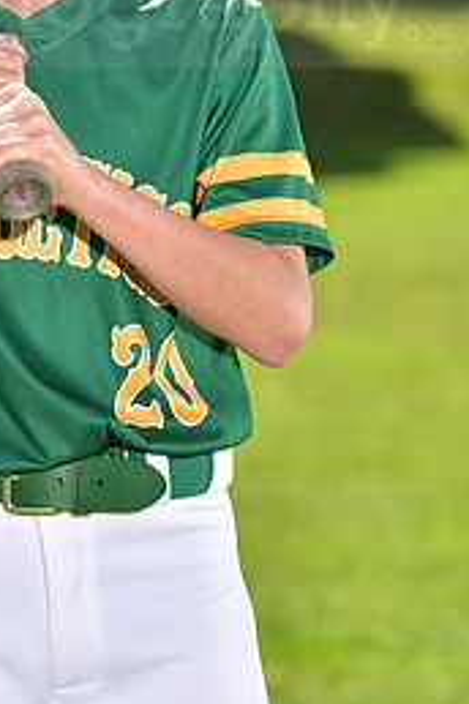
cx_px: 48
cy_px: -19
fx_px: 5940
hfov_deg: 4.5
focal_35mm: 304
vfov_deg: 6.8
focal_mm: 135
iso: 100
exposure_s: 1/250
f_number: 5.6
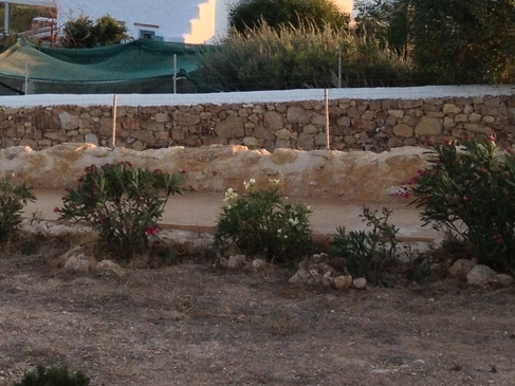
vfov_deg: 12.4
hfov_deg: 16.5
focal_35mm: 115
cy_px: -130
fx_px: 1710
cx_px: -73
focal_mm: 4.28
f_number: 2.4
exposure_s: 1/345
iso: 50
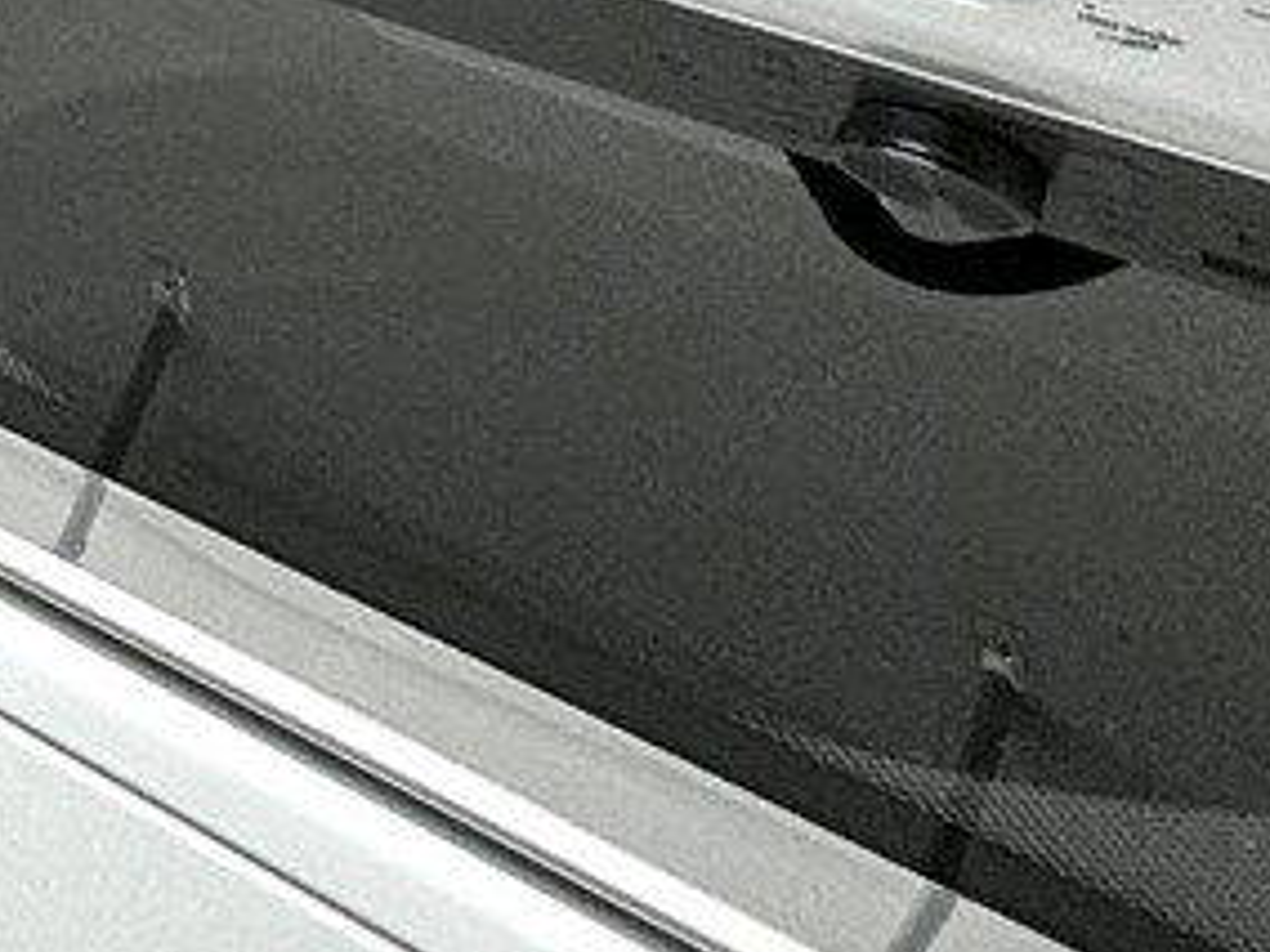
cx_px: -1163
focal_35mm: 79
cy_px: -729
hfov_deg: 18.1
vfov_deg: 16.0
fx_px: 2898
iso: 160
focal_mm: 2.22
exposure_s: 1/120
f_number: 2.2
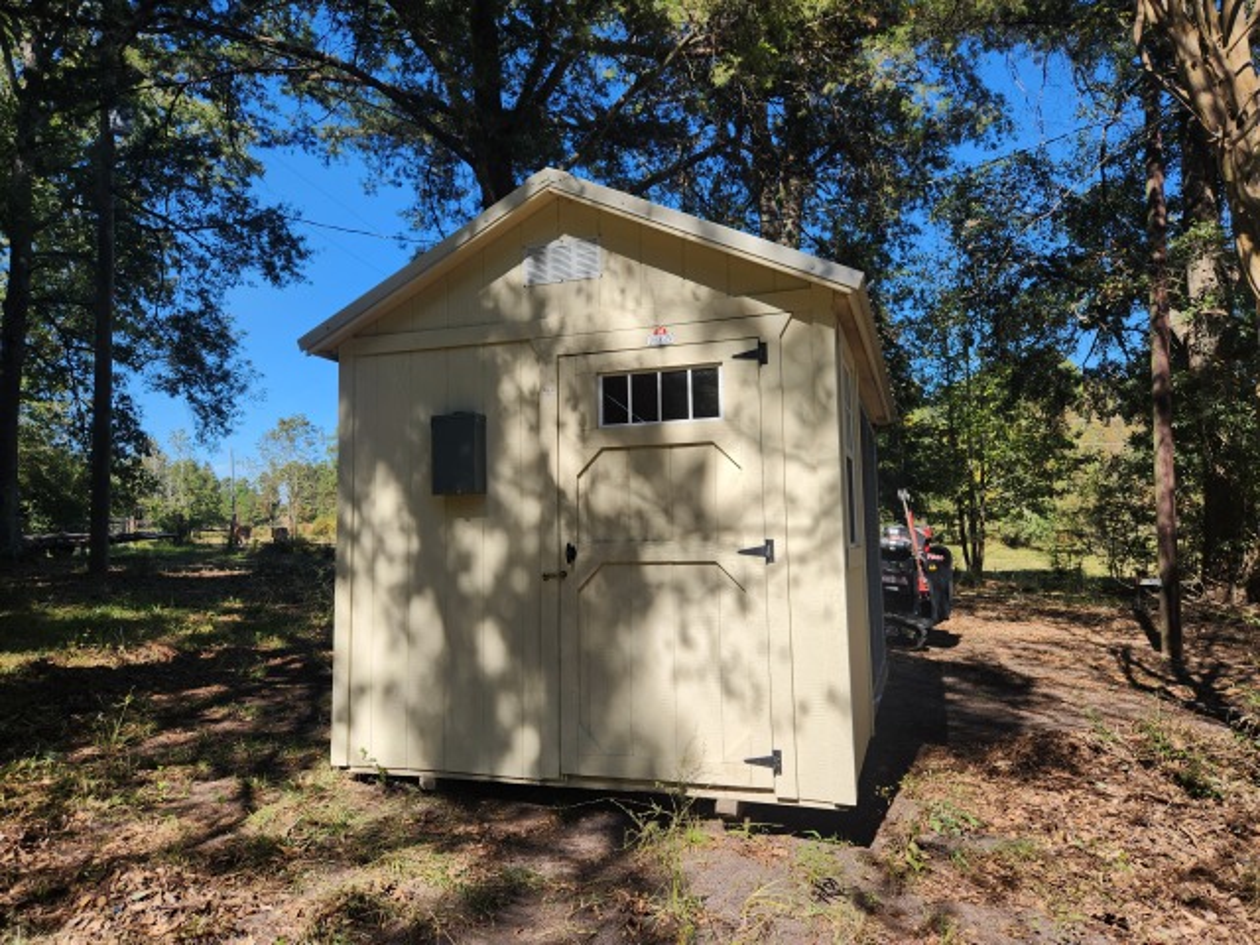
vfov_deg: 58.9
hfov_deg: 73.9
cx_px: 630
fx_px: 837
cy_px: 472
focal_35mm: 23
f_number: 1.8
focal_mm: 5.4
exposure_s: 1/1108
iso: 20
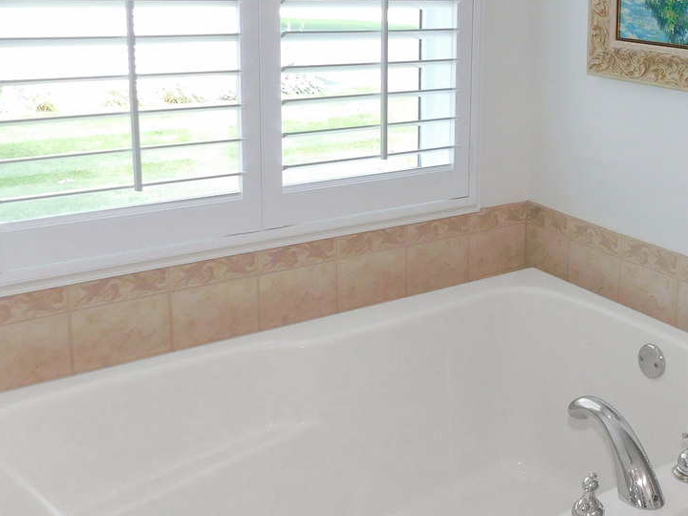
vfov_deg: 31.0
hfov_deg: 39.3
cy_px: 138
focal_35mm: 46
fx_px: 914
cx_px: 571
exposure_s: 1/100
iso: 125
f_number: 3
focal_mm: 4
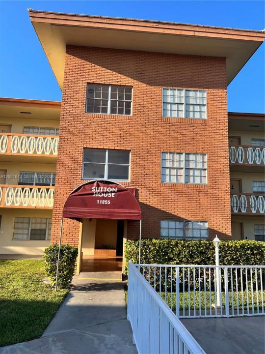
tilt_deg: +11.1
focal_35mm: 26
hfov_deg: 53.1
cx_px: 132
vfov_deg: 67.3
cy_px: 177
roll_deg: -1.1
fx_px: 265
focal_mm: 5.7
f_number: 1.5
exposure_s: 1/1934
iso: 50
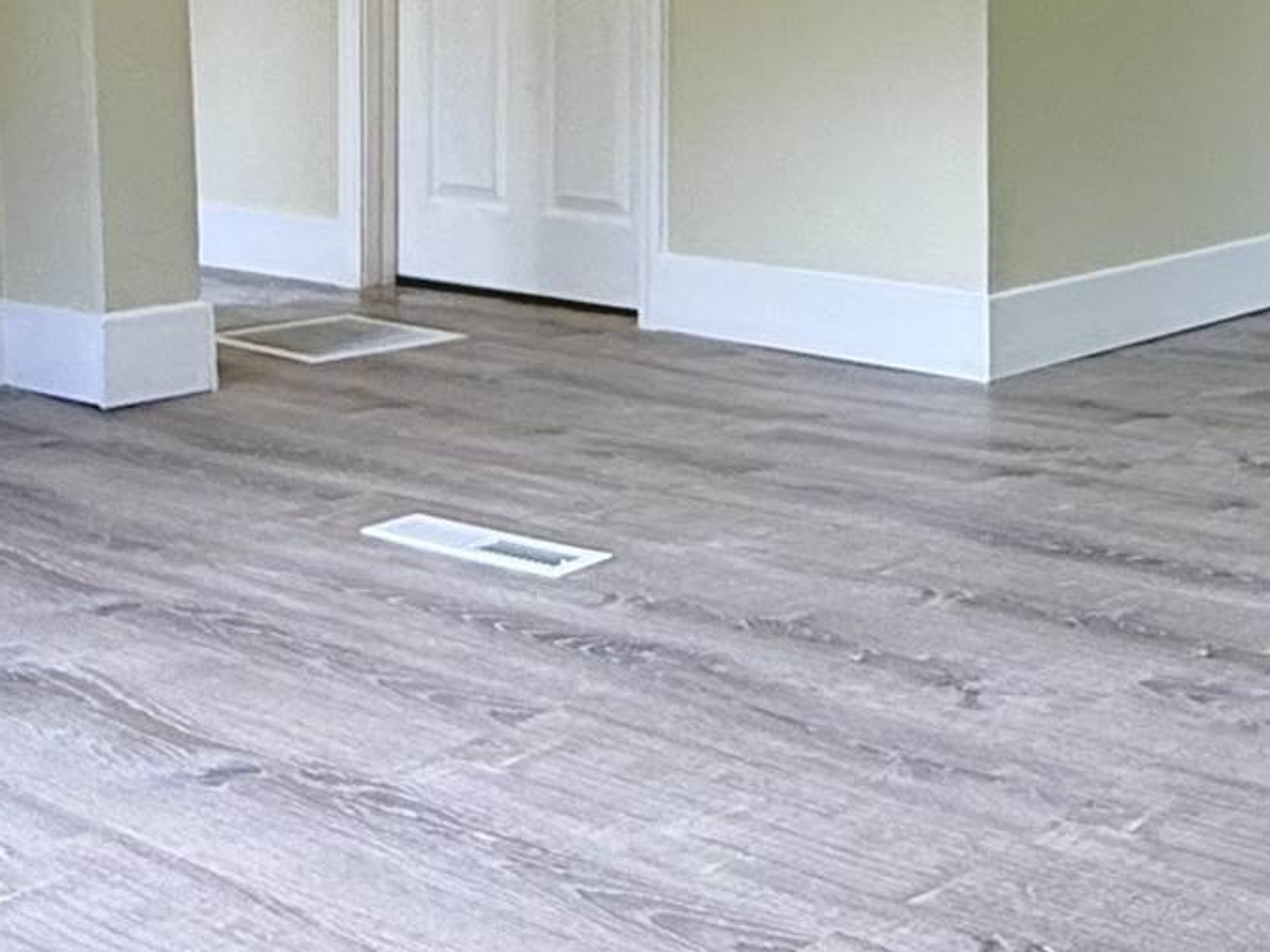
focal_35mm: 64
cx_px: 884
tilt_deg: -1.3
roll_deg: +0.1
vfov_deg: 22.2
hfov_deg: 30.0
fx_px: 2348
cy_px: 30
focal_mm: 2.22
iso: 100
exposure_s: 1/120
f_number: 2.2
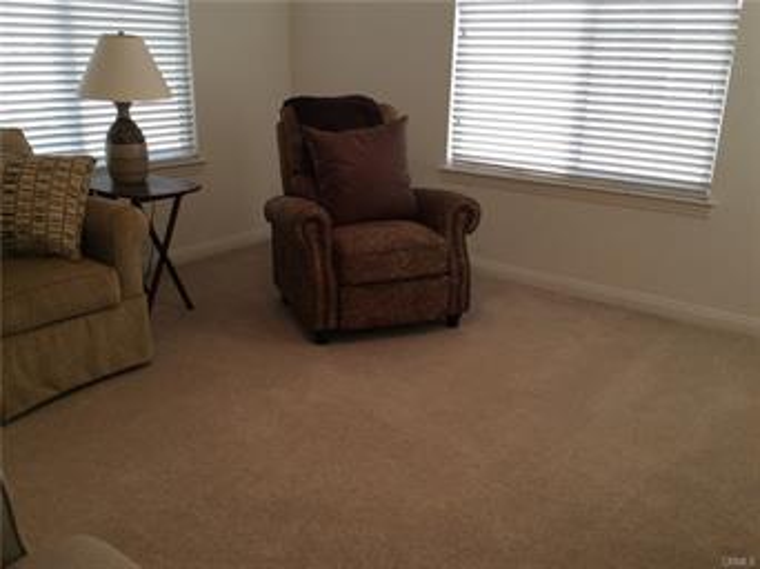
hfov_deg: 56.8
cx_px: 380
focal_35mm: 32
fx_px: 702
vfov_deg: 44.1
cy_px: 284
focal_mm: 3.3
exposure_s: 1/60
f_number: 2.4
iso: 40
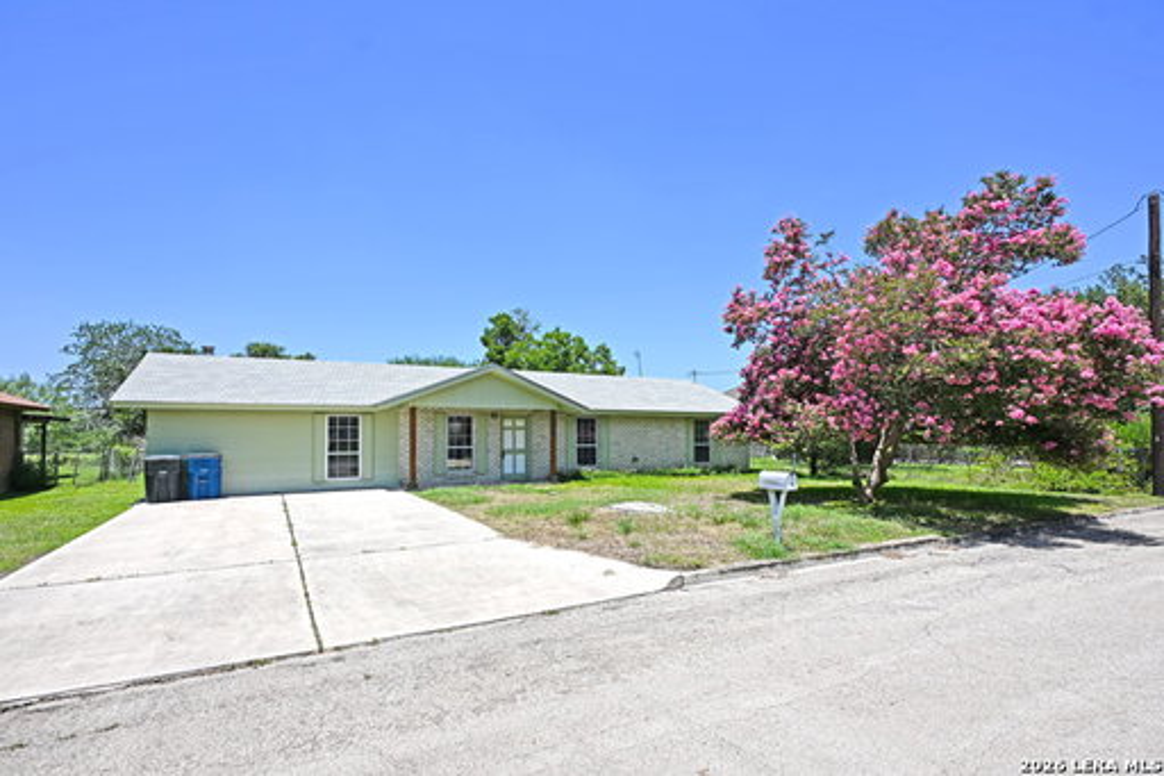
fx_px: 582
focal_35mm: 18
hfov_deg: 90.0
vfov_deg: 67.3
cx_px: 582
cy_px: 388
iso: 64
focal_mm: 12
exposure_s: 1/250
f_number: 8
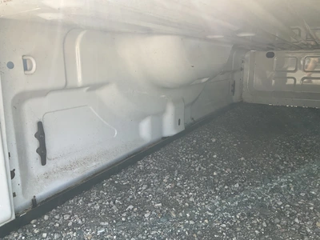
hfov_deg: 61.7
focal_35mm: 29
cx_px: 160
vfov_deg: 48.2
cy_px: 120
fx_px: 268
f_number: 1.8
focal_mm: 3
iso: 20
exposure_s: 1/215
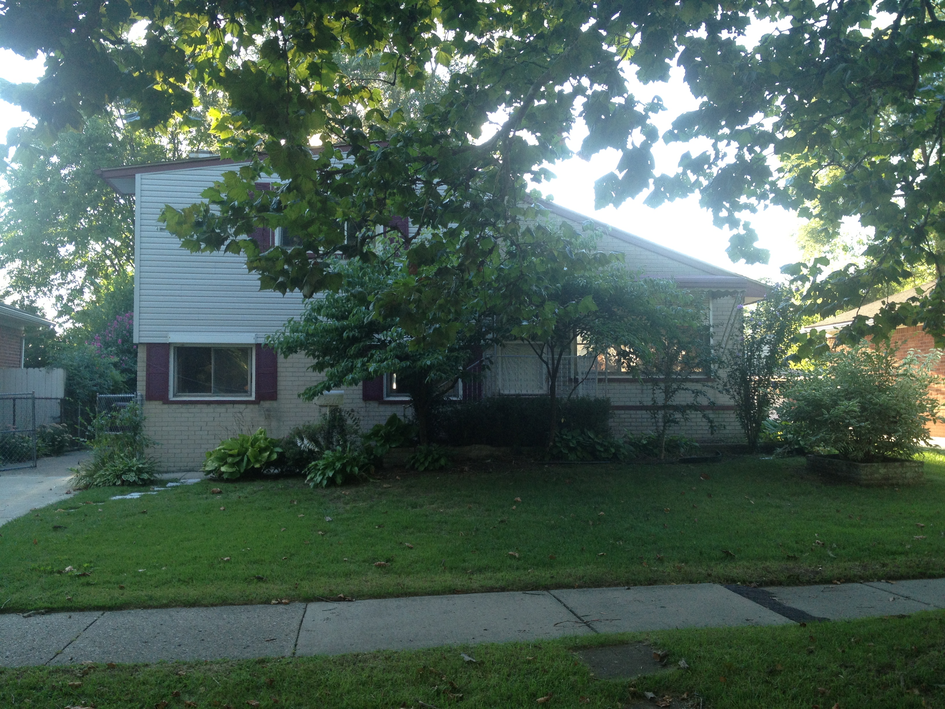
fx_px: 955
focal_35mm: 35
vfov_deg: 40.7
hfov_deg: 52.6
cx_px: 472
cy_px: 354
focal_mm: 4.28
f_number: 2.4
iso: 80
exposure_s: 1/120
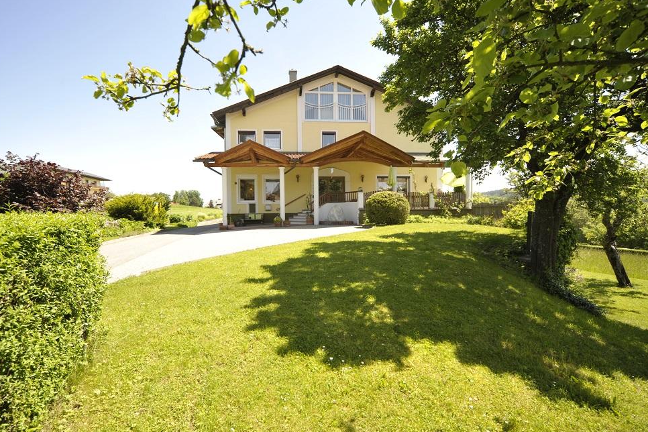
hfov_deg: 90.0
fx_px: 324
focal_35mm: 18
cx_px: 312
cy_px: 216
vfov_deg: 67.4
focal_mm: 17
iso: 400
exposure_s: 1/250
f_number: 8
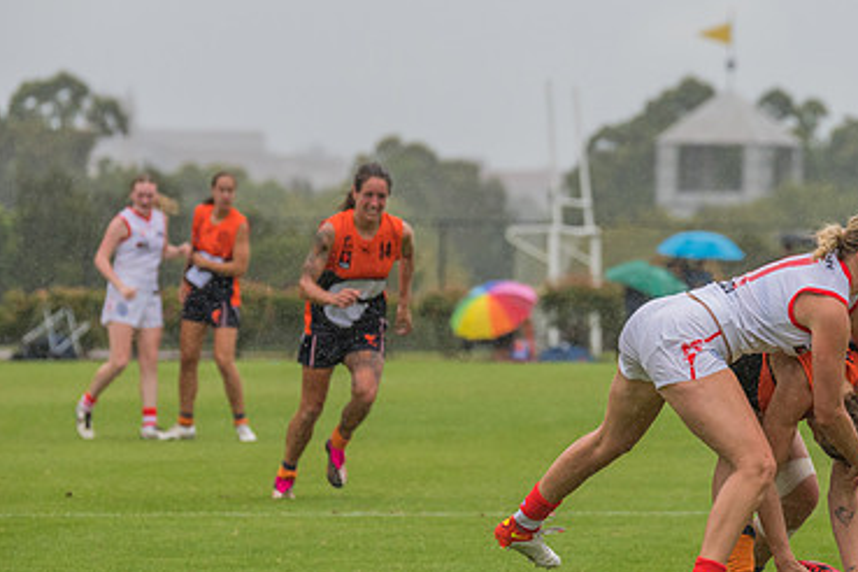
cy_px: 301
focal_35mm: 462
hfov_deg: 4.5
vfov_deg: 3.0
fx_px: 11010
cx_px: 665
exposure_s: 1/1600
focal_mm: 270
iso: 800
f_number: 8
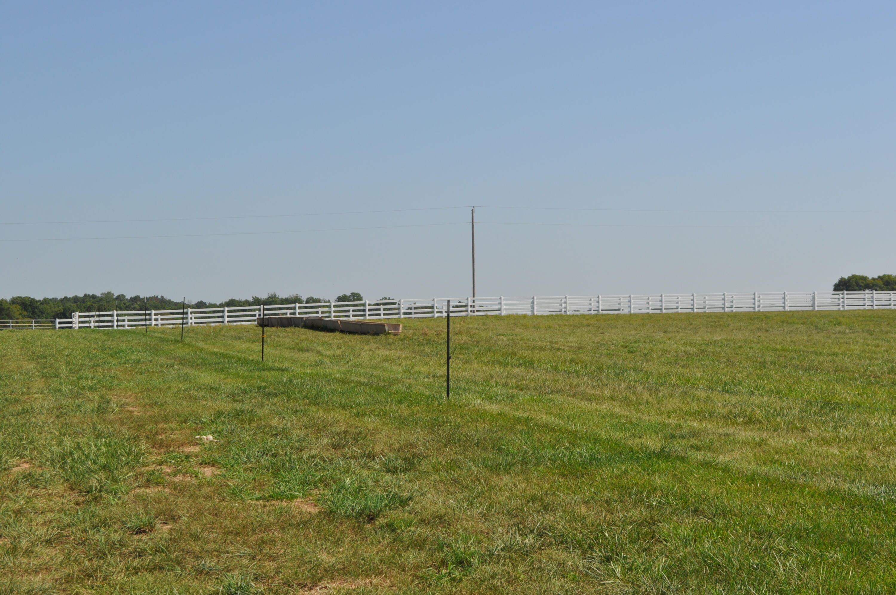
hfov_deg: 33.4
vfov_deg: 22.6
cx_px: 448
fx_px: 1491
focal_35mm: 60
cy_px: 298
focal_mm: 40
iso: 200
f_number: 10
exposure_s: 1/400
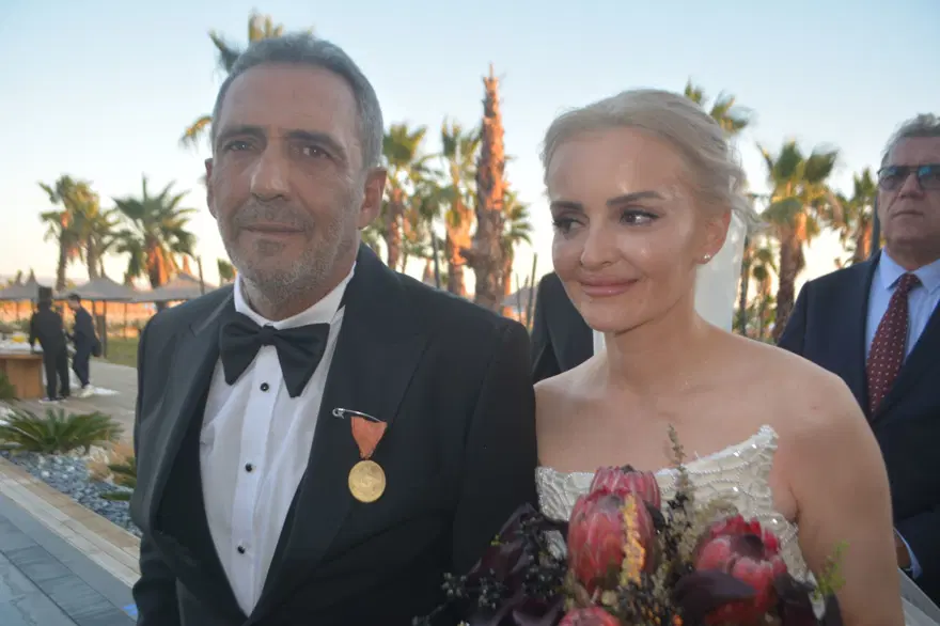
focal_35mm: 27
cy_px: 313
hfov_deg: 67.4
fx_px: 705
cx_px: 470
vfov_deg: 47.9
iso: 200
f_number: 3.5
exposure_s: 1/160
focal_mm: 18
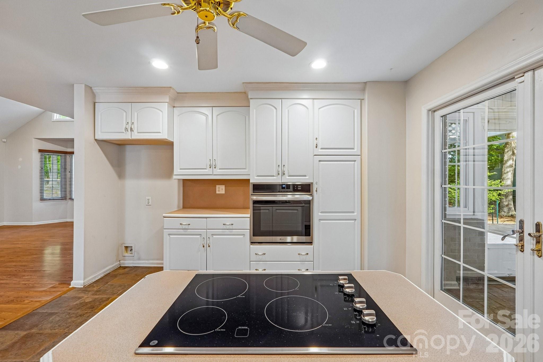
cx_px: 272
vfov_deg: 77.3
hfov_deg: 100.4
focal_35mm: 15
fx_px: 226
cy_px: 181
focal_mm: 10
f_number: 8
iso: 400
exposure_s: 1/4
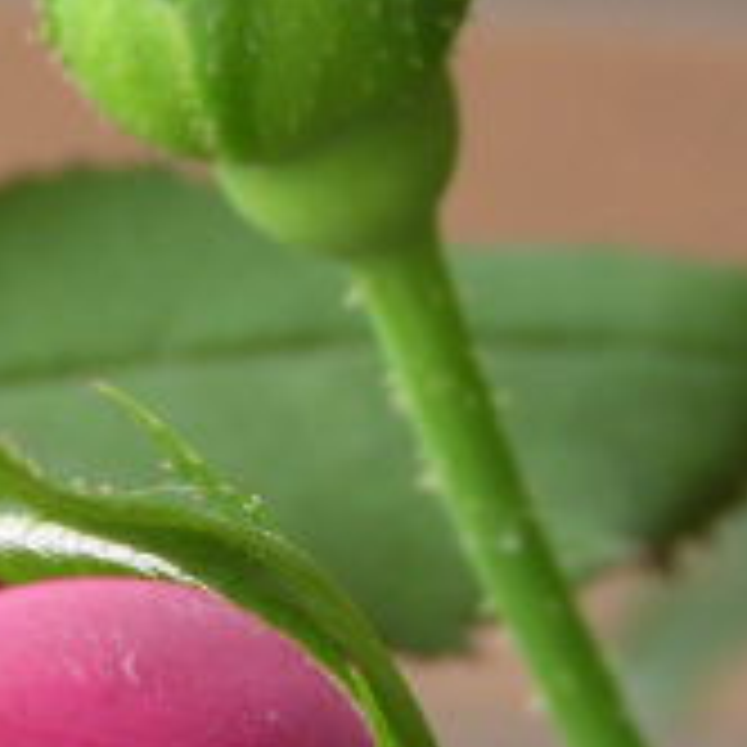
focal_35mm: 290
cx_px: 279
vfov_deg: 6.0
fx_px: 7080
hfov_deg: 6.0
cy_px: 711
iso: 100
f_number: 4
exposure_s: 1/60
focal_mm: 14.1
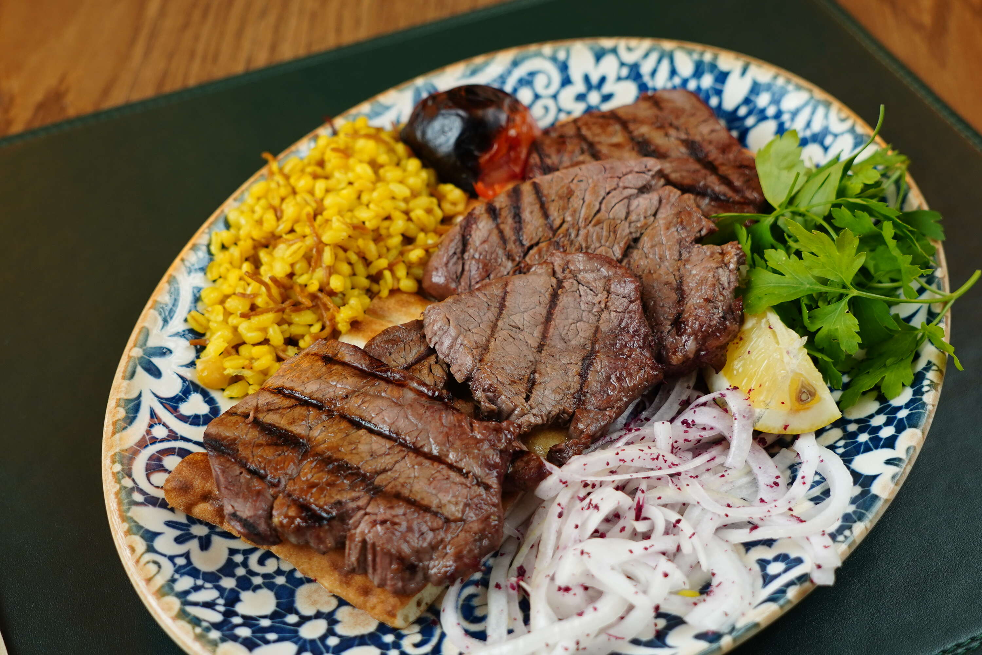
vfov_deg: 25.1
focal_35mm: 54
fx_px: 1473
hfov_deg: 36.9
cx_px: 491
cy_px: 328
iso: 640
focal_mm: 36
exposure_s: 1/125
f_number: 4
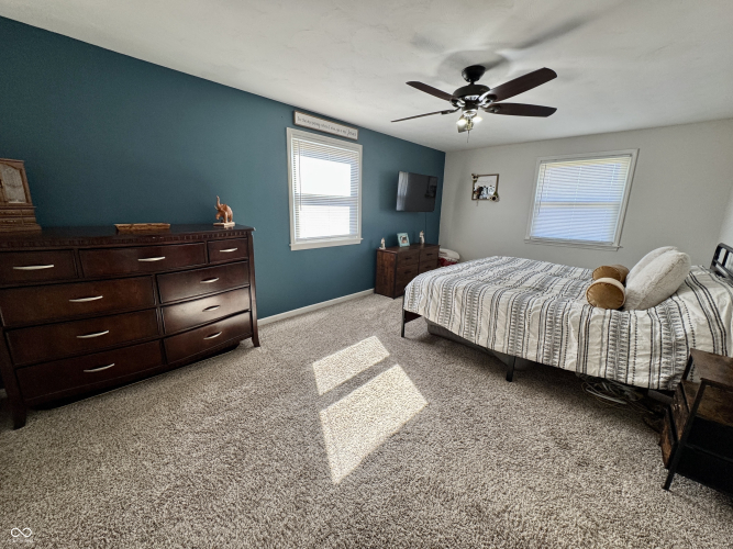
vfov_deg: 85.7
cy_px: 274
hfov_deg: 102.1
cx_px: 366
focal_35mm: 14
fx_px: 296
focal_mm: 2.22
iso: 160
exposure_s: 1/120
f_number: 2.2
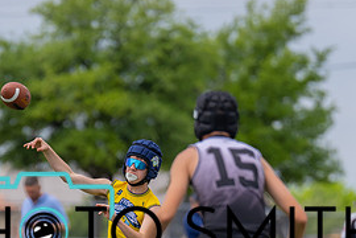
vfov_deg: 2.0
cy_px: 273
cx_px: 84
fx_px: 6823
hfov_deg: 3.0
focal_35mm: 690
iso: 100
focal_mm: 200
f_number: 2.8
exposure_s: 1/2000
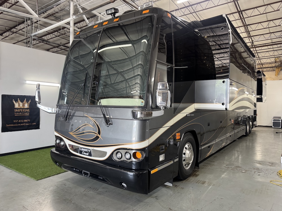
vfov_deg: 56.8
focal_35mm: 24
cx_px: 141
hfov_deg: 71.6
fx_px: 196
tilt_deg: -1.5
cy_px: 106
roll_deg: +0.1
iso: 200
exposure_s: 1/120
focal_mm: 6.76
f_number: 1.78
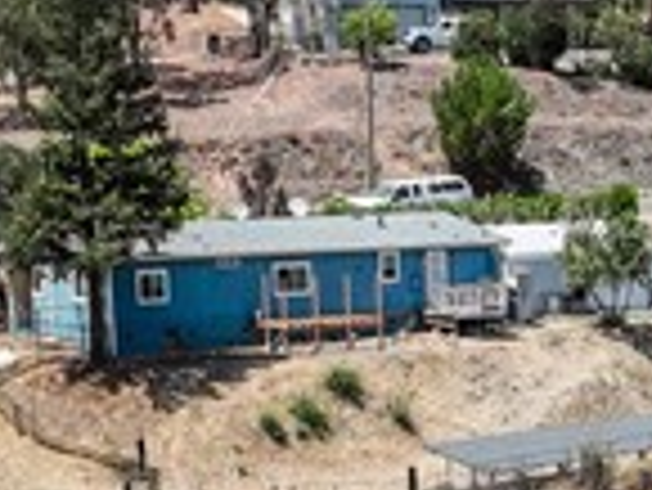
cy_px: 1432
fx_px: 3186
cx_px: 639
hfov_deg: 11.6
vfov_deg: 7.7
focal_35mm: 169
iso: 120
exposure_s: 1/2000
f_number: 3.2
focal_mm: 12.29
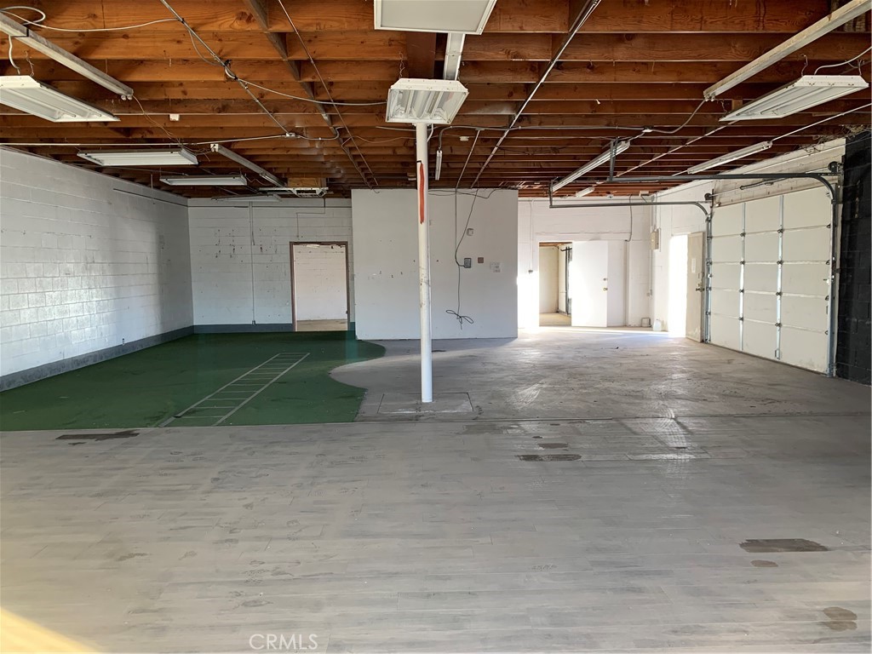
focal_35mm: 26
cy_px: 327
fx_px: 655
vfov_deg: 53.1
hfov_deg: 67.3
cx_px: 436
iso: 100
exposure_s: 1/60
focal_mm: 4.25
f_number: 1.8
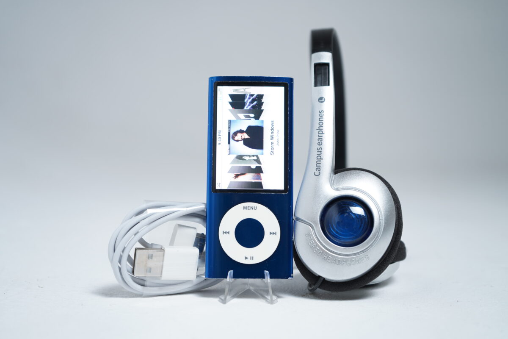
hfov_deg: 37.5
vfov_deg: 25.5
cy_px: 170
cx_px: 254
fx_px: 748
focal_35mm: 53
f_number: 5.6
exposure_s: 1/5
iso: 160
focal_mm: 53
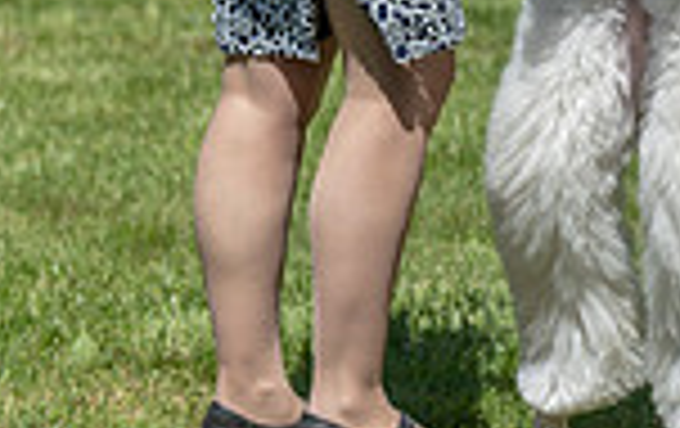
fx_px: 7612
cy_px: -137
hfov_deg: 5.1
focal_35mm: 410
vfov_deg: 3.2
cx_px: 734
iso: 100
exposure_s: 1/800
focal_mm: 105
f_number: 5
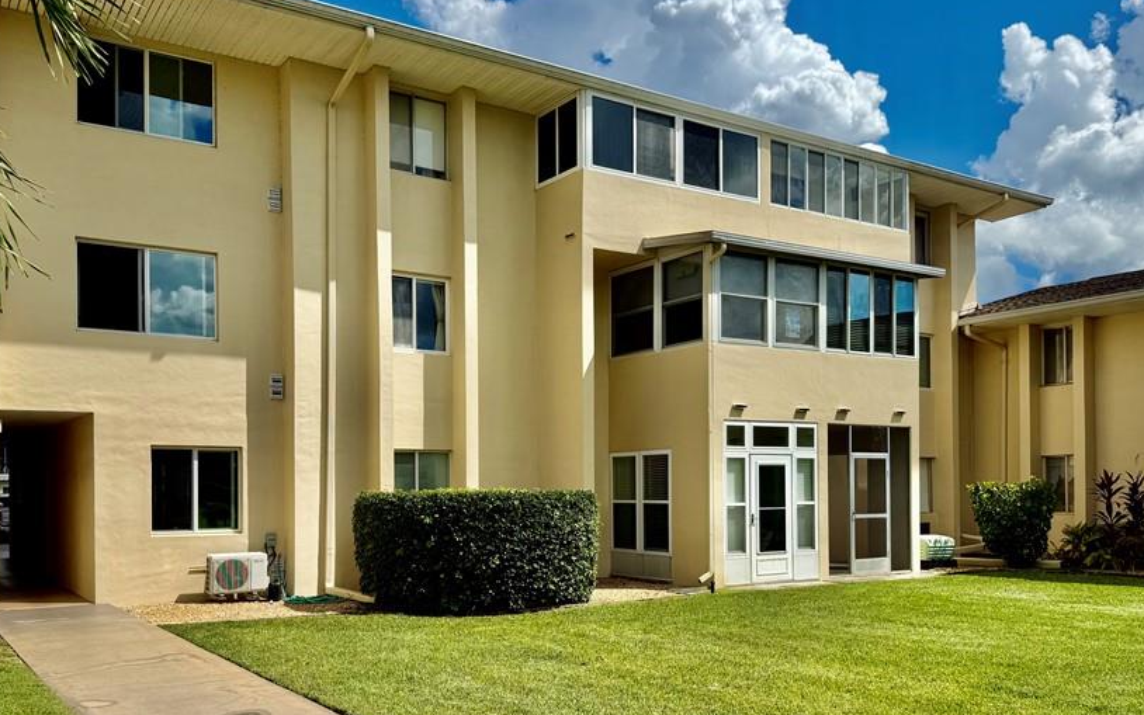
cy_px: 482
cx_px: 530
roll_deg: +0.0
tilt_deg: +1.2
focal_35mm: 32
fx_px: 998
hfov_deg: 59.6
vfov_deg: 38.9
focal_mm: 6.76
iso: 80
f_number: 1.78
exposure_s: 1/8130
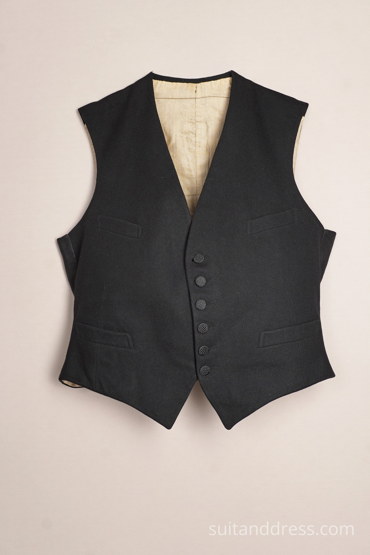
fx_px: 740
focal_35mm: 48
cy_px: 278
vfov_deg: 41.1
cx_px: 185
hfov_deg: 28.1
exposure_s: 1/25
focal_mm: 32
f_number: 8
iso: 400
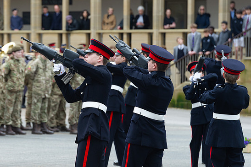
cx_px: 94
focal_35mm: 285
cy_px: 90
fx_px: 1987
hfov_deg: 7.2
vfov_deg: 4.8
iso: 640
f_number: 6.3
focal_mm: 200
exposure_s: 1/250
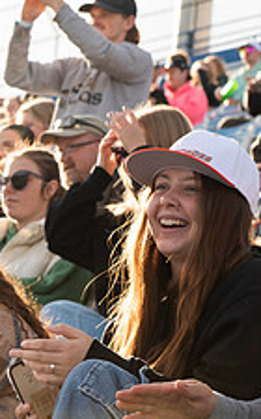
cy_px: 326
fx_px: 2101
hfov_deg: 7.0
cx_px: -136
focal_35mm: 184
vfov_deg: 11.4
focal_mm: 70
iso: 320
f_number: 5.6
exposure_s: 1/640
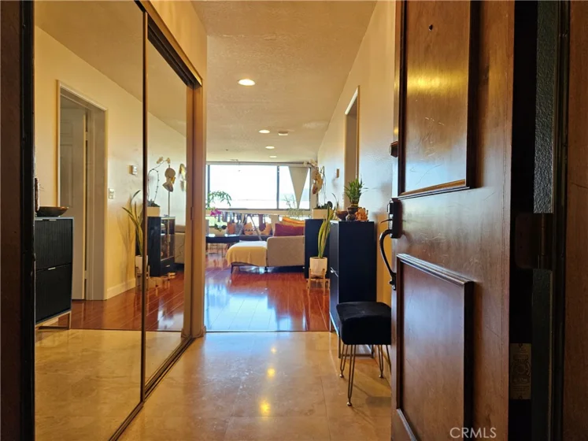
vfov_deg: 58.9
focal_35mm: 23
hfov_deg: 73.9
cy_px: 220
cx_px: 294
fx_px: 391
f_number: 1.8
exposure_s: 1/120
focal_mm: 5.4
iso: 400
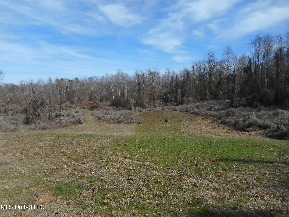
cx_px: 144
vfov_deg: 54.9
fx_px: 209
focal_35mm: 25
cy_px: 108
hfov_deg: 69.4
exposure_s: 1/1000
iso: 80
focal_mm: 4.5
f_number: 3.7
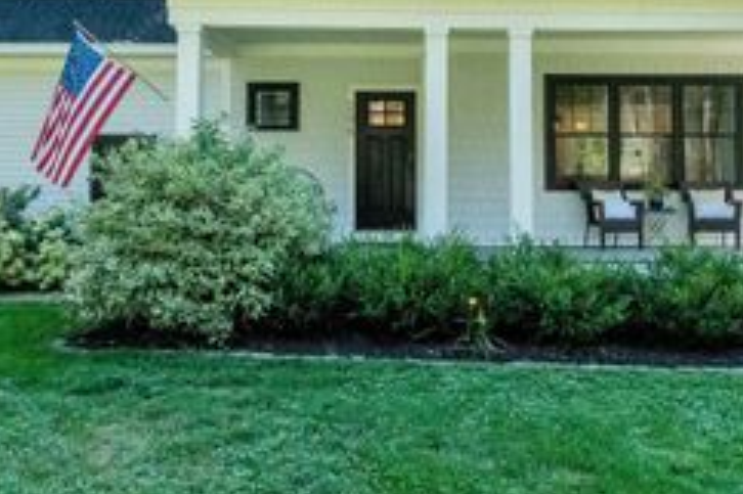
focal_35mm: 33
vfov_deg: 37.4
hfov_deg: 56.9
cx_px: 439
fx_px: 681
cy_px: 54
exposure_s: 1/4000
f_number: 8
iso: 8000
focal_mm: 16
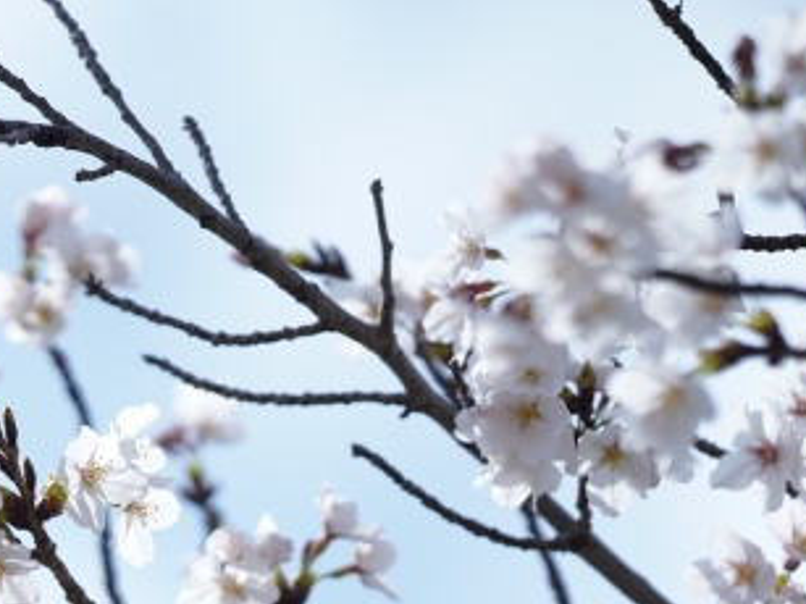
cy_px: 445
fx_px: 7867
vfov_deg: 4.4
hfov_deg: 5.8
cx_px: -163
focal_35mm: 338
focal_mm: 135
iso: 320
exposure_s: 1/8000
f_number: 2.5
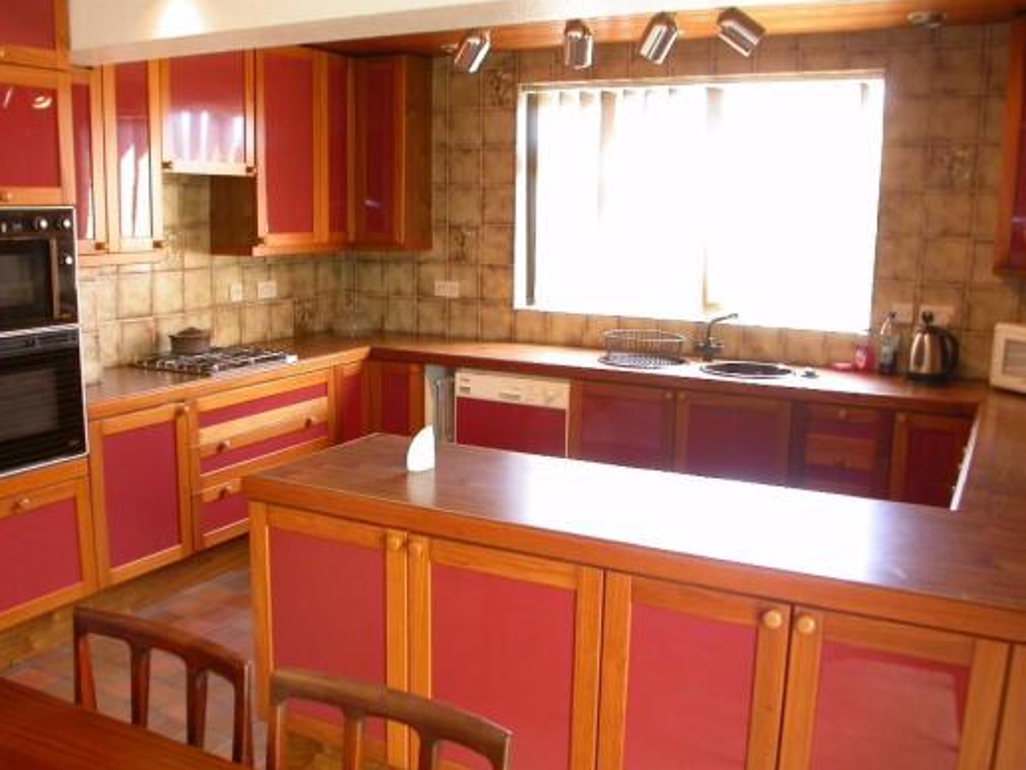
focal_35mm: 53
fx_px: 1571
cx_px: 461
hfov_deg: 36.1
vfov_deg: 27.5
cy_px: 412
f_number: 2.8
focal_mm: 9.8
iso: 100
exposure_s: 1/8.3
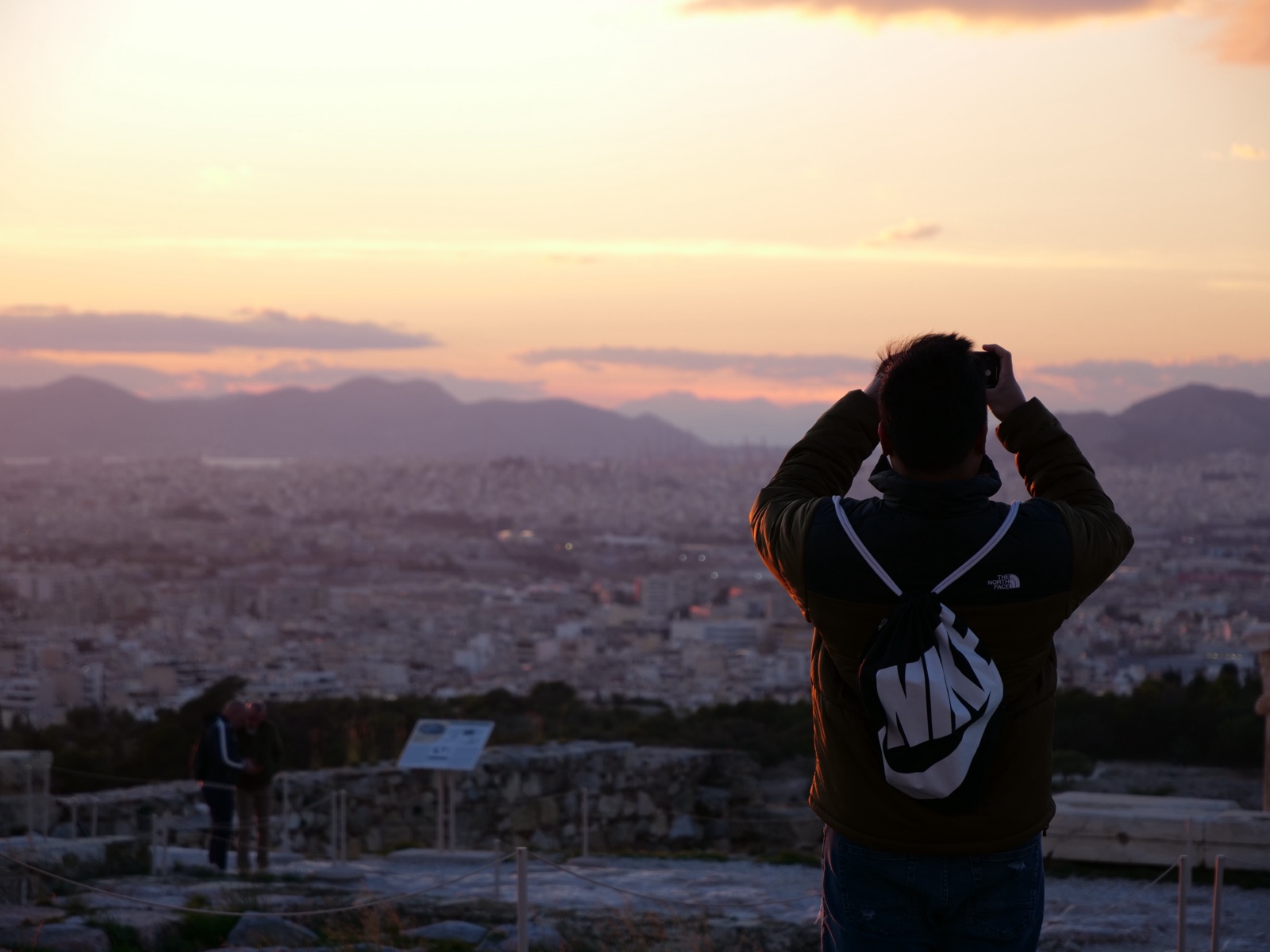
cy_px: 476
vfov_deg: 12.3
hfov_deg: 16.4
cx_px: 635
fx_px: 4403
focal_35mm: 120
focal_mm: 60
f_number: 4
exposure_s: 1/125
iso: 100
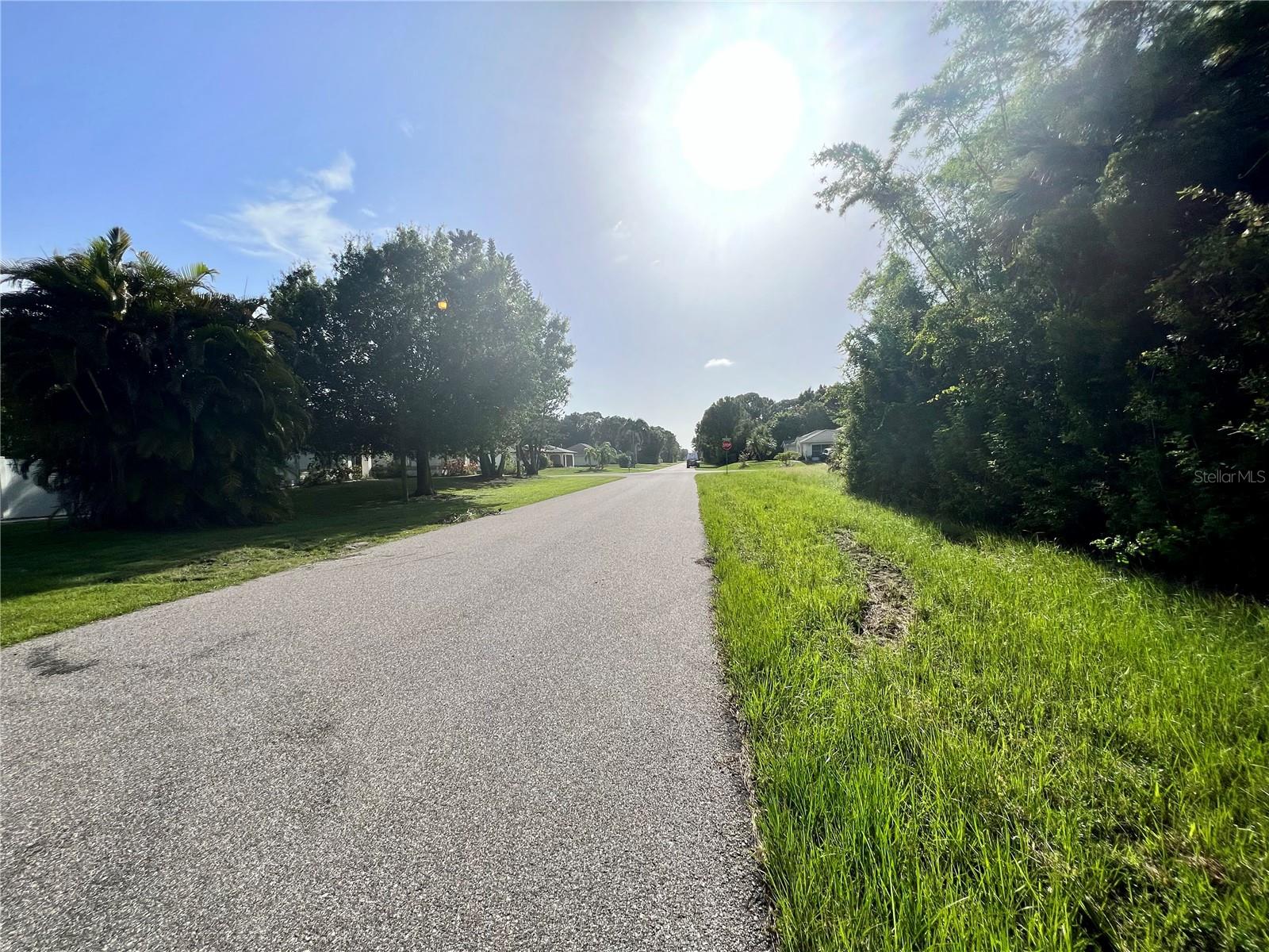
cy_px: 476
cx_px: 634
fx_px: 477
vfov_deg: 89.9
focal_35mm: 13
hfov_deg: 106.2
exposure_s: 1/3215
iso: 32
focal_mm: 1.57
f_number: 1.8
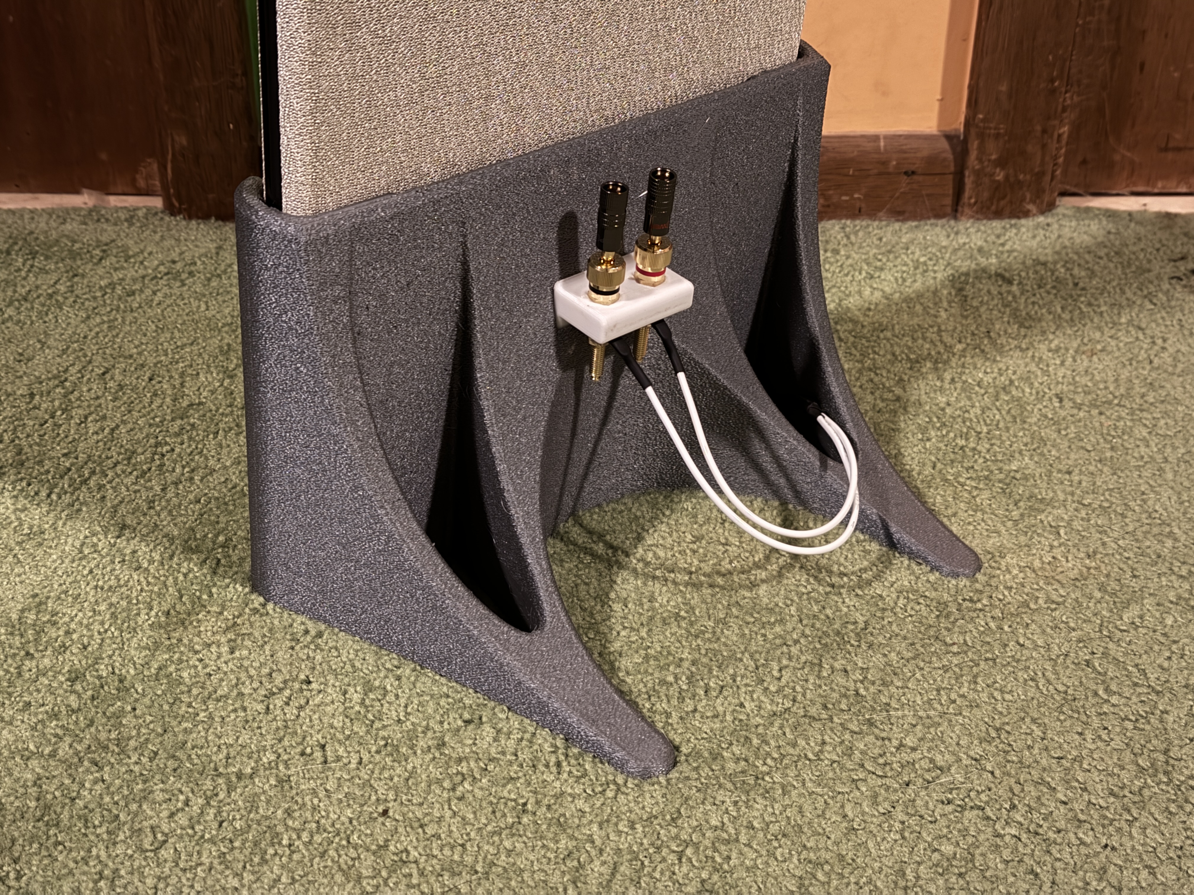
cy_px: 448
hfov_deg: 39.7
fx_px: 1656
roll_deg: -1.0
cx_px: 597
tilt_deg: -32.1
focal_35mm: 48
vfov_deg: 30.3
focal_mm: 6.76
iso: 500
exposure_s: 1/7
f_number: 1.78
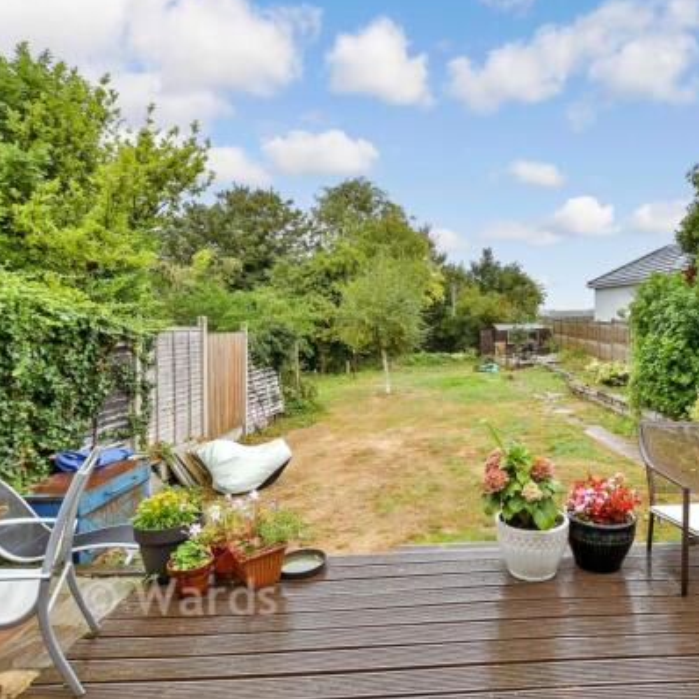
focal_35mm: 21
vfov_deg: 72.1
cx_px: 456
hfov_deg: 70.4
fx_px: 480
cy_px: 335
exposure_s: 1/80
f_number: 6.3
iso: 160
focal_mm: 10
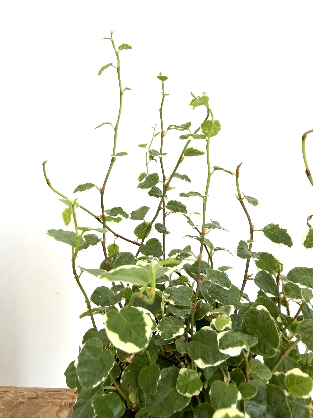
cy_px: 209
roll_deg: -1.1
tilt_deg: -6.1
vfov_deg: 71.6
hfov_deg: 56.8
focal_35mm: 24
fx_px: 289
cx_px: 156
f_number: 2.2
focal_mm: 2.22
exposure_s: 1/121
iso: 80
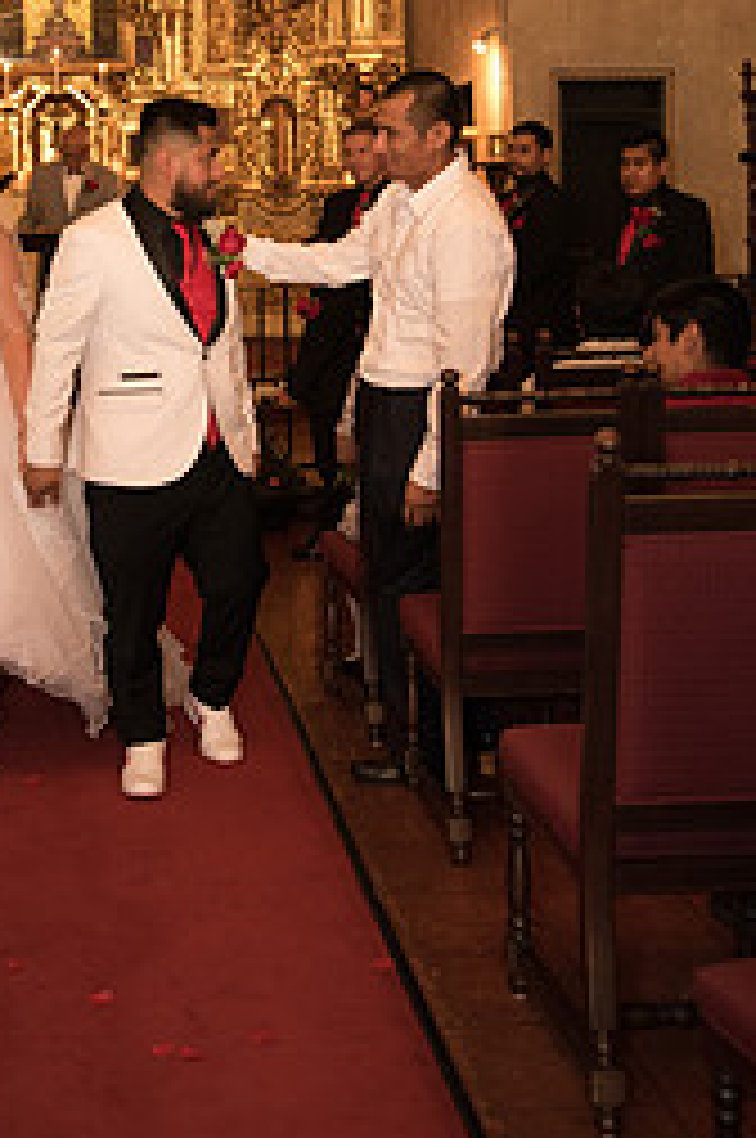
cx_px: 180
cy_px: 279
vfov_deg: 34.3
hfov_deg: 23.5
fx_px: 1800
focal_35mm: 57
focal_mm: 32
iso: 4000
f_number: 2.8
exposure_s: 1/80
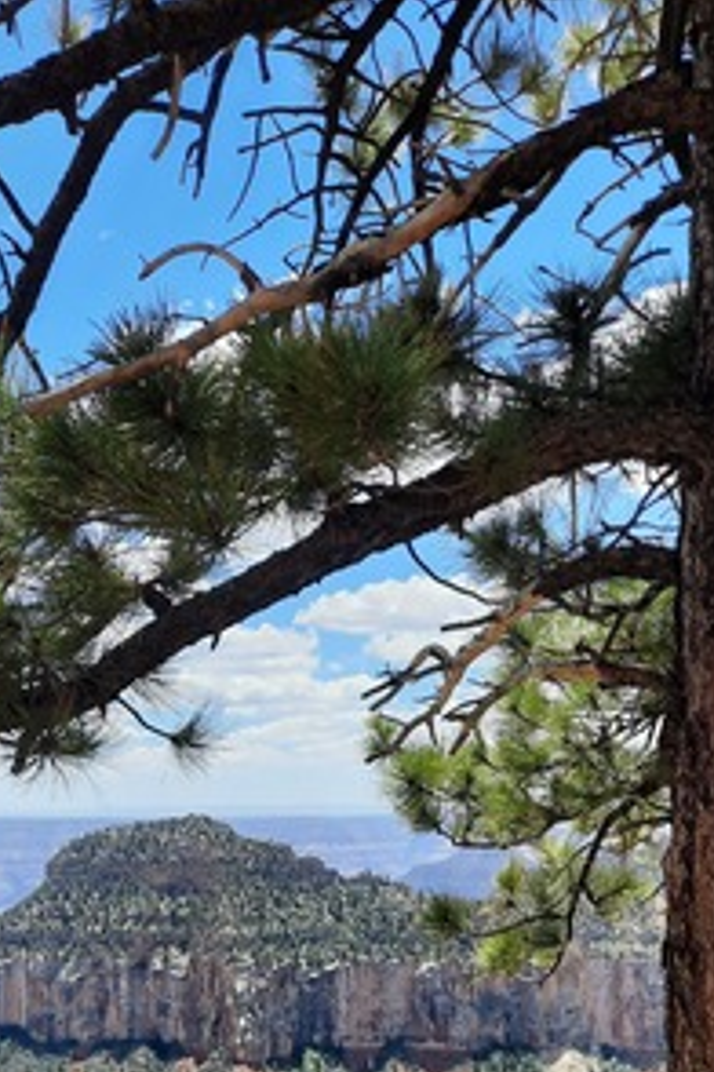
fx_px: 1368
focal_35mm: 46
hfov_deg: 29.1
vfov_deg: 39.9
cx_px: 248
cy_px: 944
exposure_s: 1/556
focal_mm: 4.6
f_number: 2
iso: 32
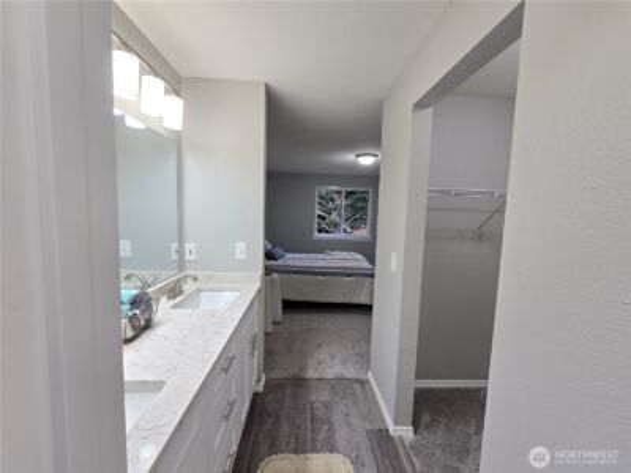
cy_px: 236
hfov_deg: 106.2
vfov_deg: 89.9
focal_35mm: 13
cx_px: 316
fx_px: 237
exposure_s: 1/60
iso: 80
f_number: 2.2
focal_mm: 2.2
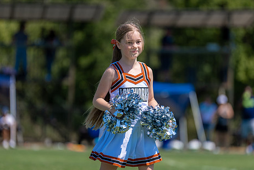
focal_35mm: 274
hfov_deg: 7.5
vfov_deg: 5.0
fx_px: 1933
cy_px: 95
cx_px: 135
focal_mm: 200
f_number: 2.8
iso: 100
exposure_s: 1/2000
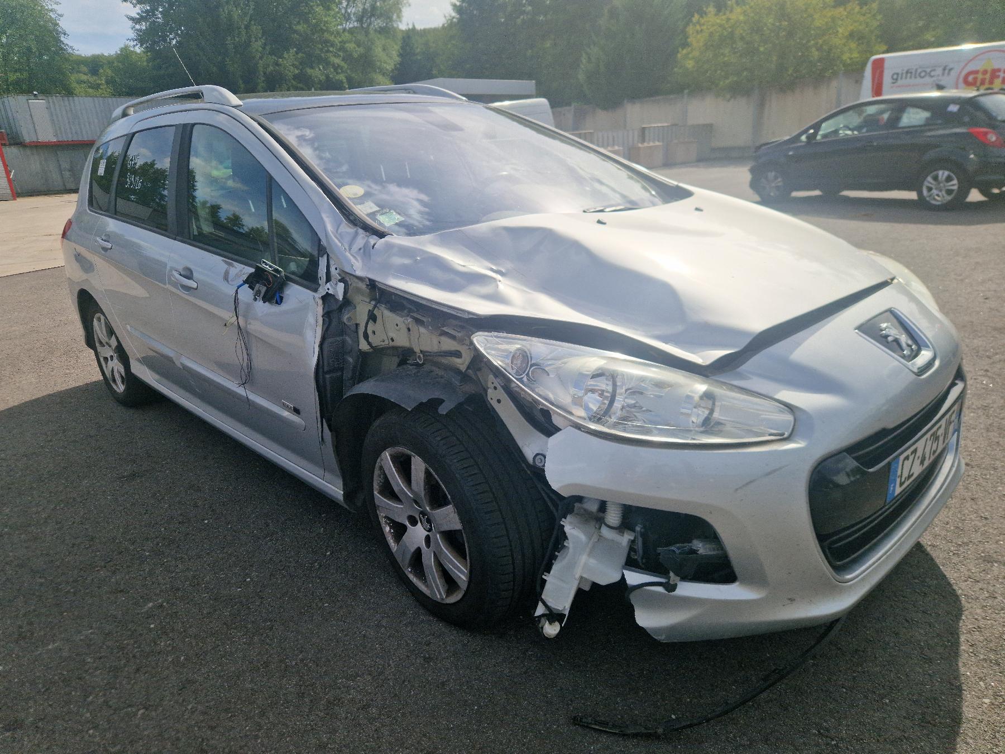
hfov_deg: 73.9
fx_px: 668
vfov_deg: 58.9
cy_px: 377
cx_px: 502
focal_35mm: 23
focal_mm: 5.4
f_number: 1.8
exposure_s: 1/2500
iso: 50
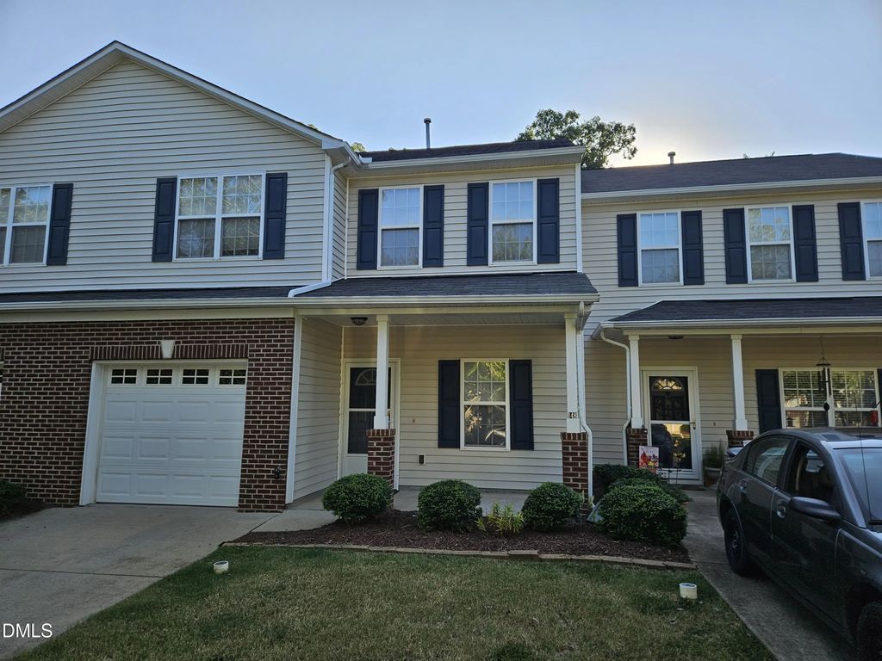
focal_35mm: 23
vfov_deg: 58.9
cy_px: 330
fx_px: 586
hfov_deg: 73.9
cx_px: 441
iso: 25
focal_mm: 5.4
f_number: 1.8
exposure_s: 1/914
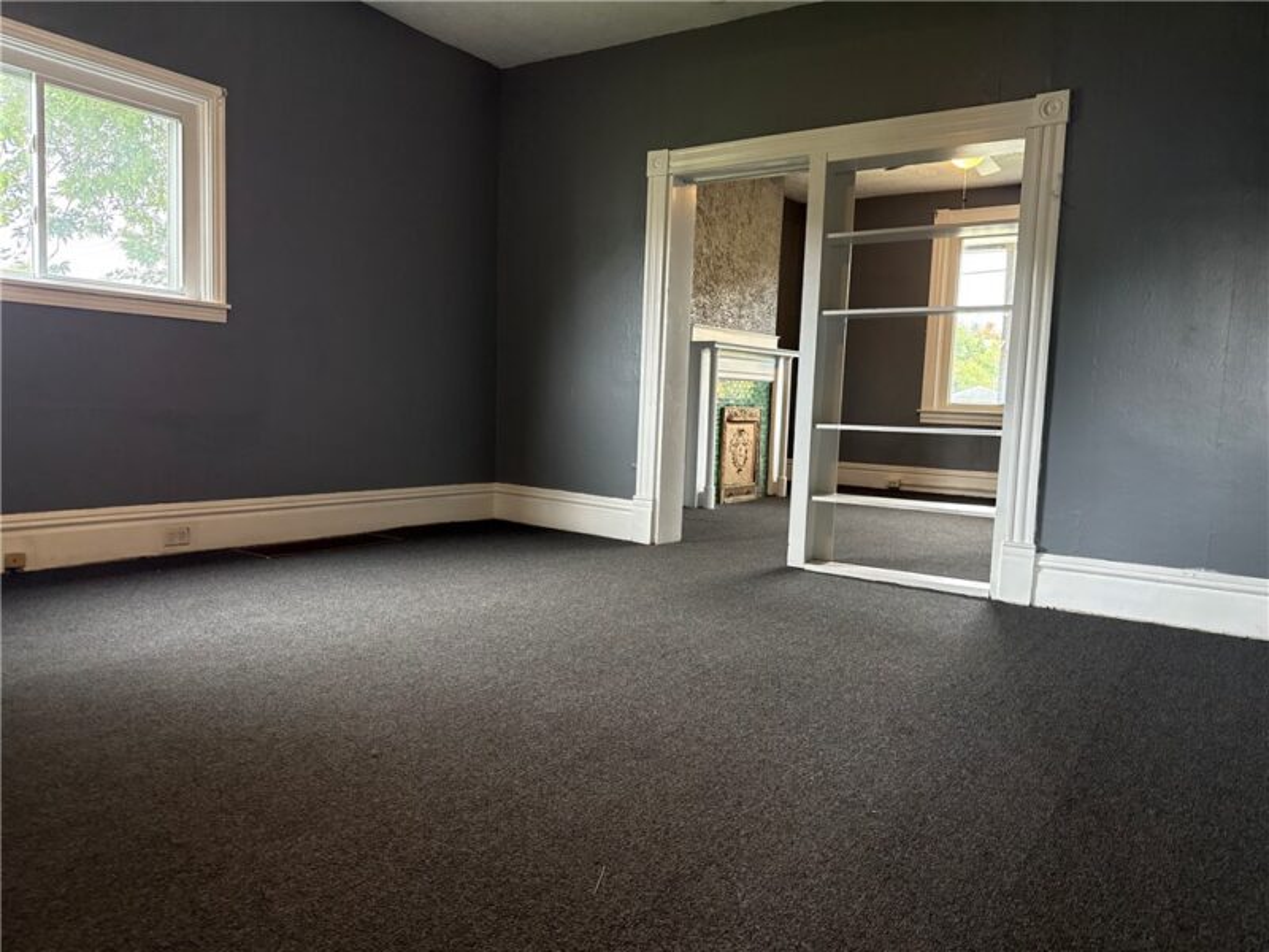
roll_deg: -2.3
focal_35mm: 24
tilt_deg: -4.7
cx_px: 634
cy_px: 476
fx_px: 880
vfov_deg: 56.8
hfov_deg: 71.6
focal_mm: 6.76
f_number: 1.78
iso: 500
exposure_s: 1/60
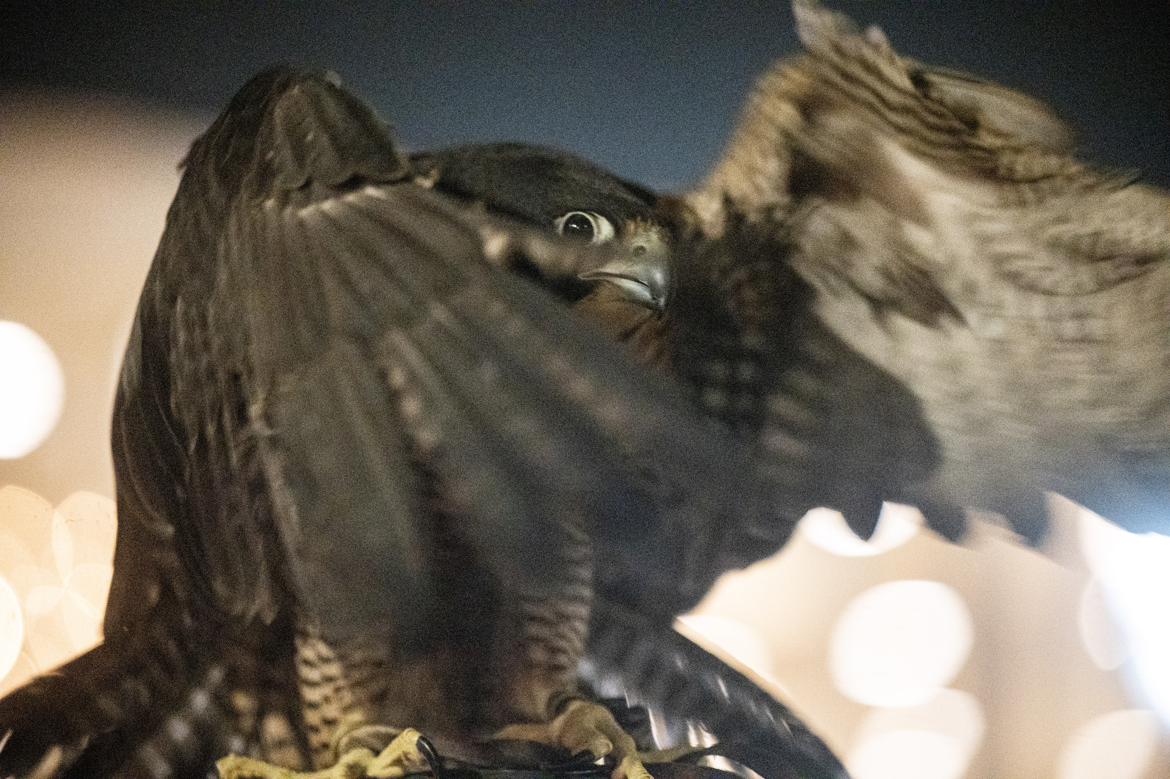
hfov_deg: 15.8
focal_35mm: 130
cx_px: 585
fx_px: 4222
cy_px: 390
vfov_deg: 10.5
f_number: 2.8
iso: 25600
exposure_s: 1/500
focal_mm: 130
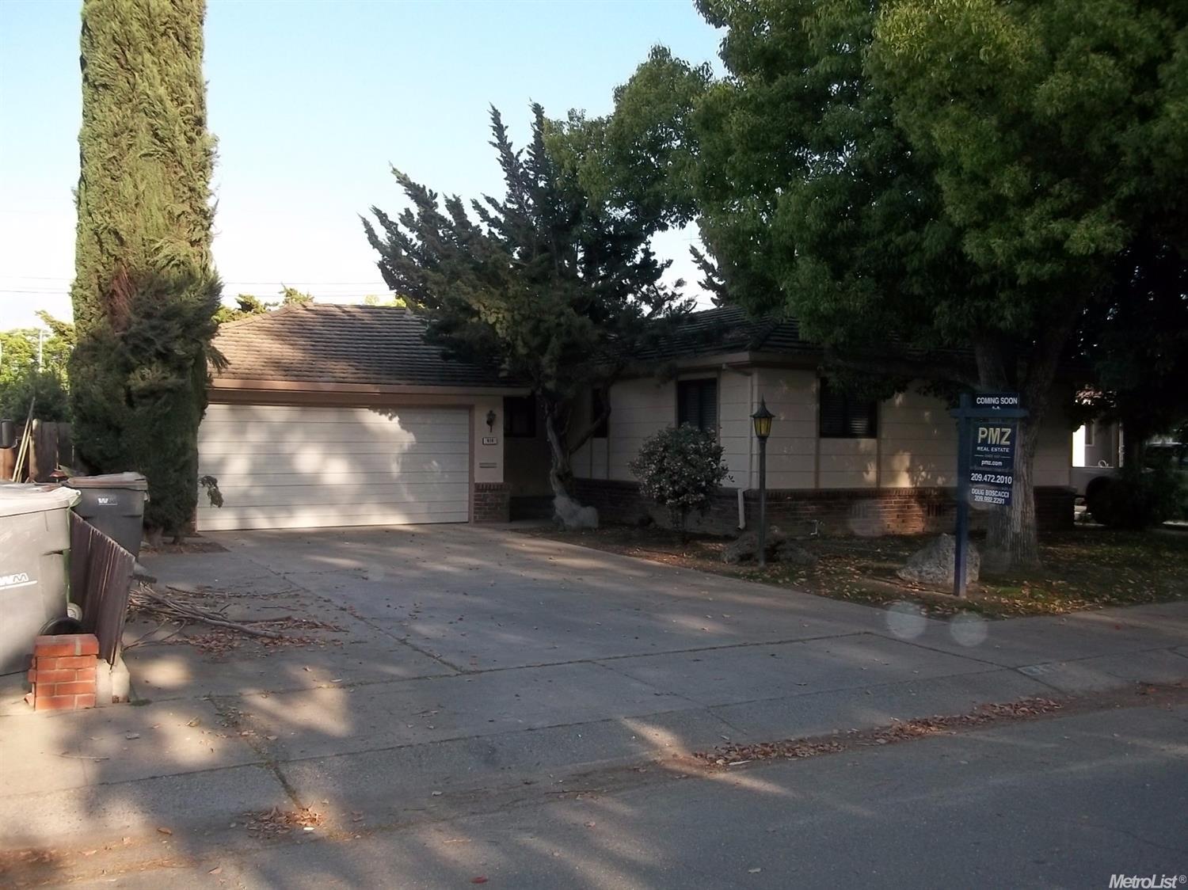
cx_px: 594
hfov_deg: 56.8
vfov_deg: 44.1
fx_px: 1098
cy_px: 445
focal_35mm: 32
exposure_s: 1/800
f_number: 2.9
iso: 160
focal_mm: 5.7
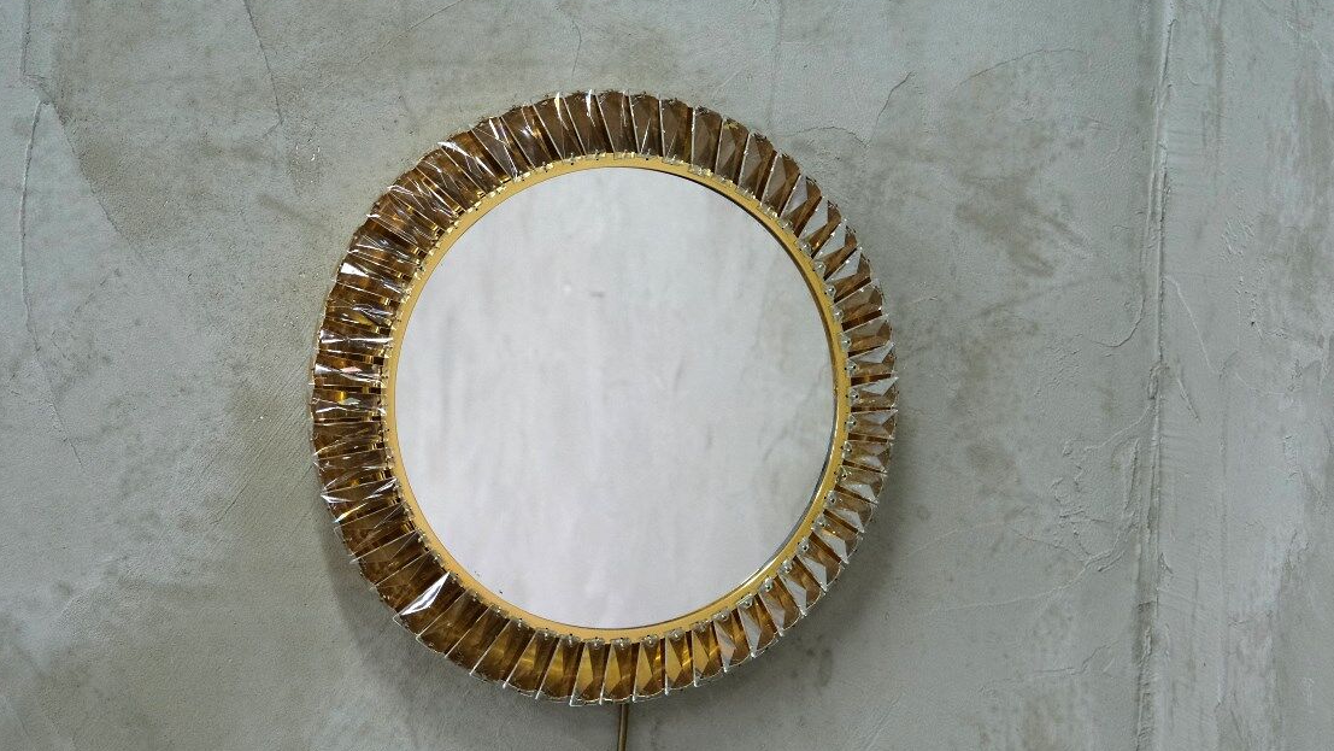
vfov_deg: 15.7
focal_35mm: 77
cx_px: 701
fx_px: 2724
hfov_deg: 27.5
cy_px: 417
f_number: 4
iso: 2500
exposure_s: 1/60
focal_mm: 42.9
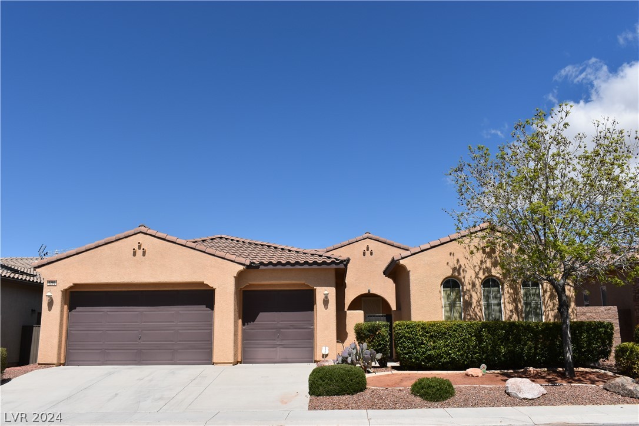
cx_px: 320
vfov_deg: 41.7
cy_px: 213
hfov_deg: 59.5
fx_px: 559
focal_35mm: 32
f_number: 11
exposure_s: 1/500
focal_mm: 21
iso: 200
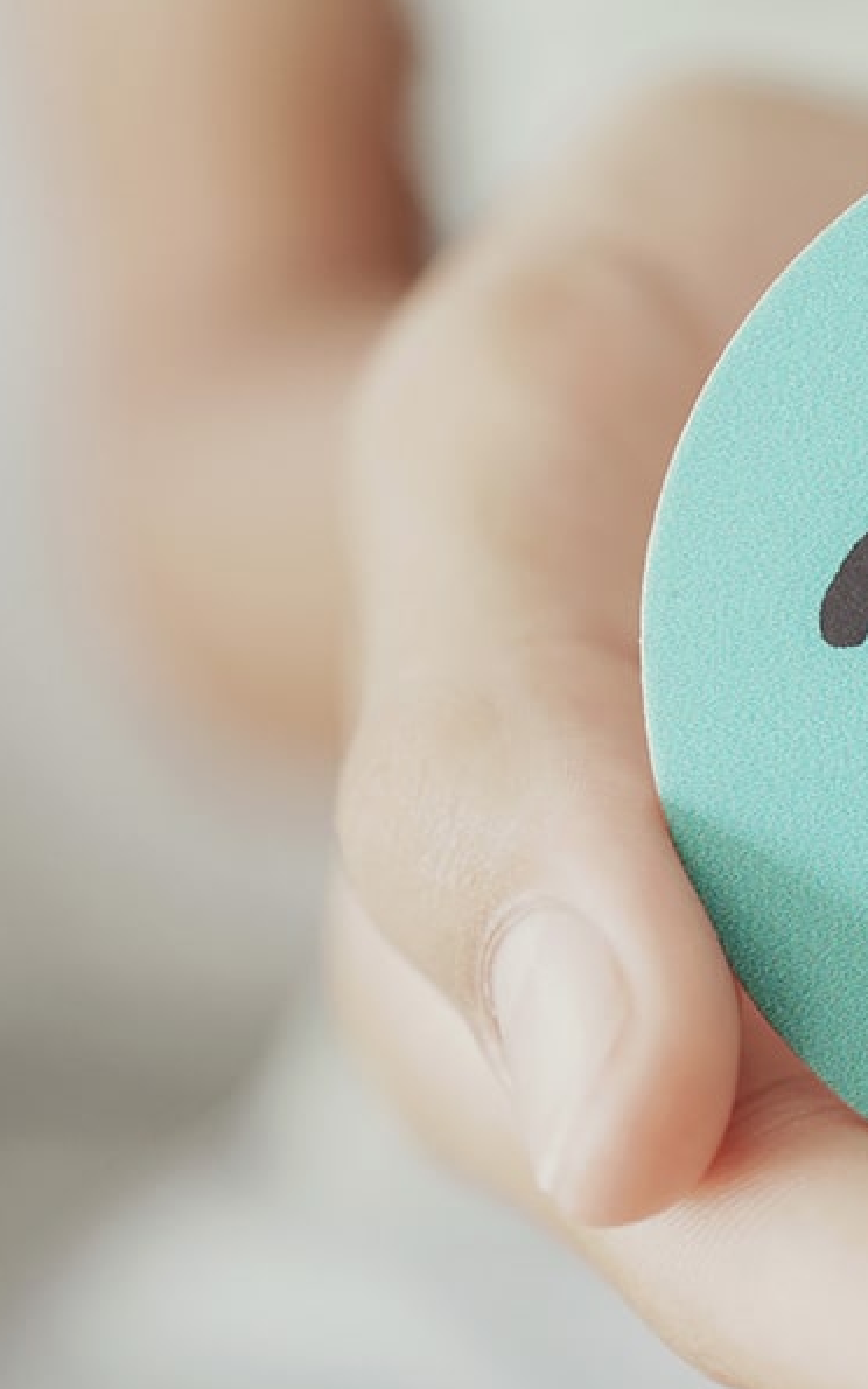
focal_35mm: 72
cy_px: 684
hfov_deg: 16.7
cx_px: 1239
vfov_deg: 28.6
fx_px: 2724
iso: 400
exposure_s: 1/125
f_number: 2.5
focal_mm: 35
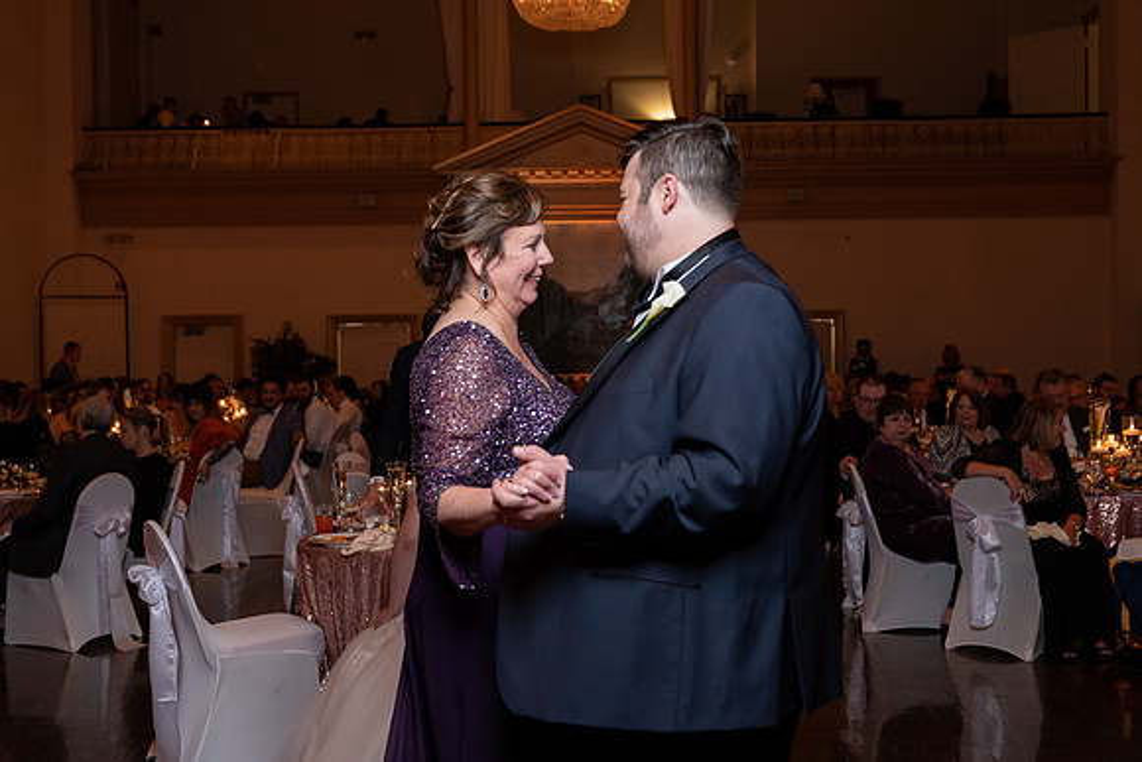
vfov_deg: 31.1
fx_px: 1370
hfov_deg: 45.3
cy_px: 381
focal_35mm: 43
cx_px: 571
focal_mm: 43
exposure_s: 1/100
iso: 2000
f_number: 4
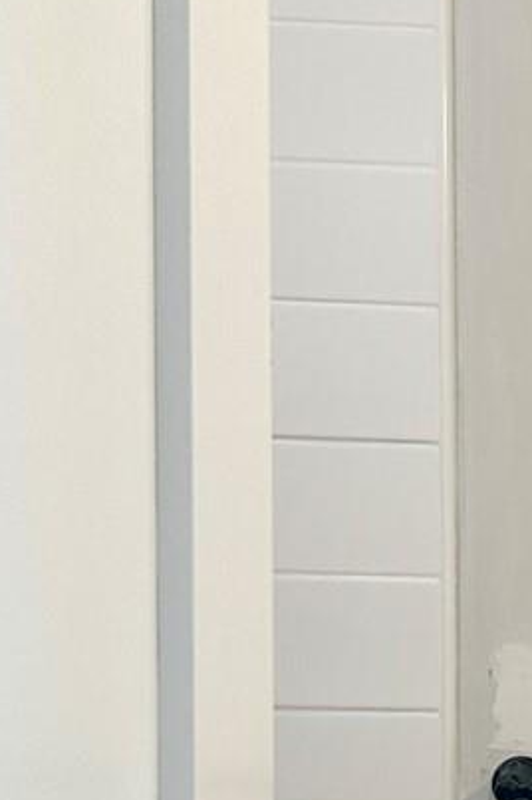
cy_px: 798
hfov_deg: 9.6
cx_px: 1264
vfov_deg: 15.8
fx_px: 2820
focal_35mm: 127
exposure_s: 1/120
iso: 64
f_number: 1.78
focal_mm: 6.86
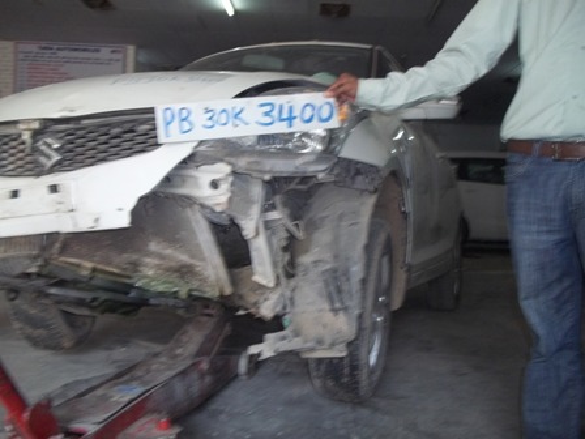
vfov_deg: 44.2
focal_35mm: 32
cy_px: 220
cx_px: 292
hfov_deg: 56.8
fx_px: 541
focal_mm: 5.7
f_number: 2.9
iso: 160
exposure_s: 1/30
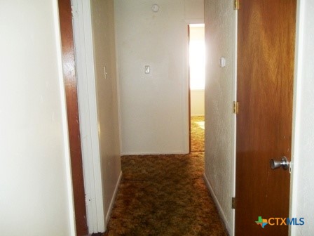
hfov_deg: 56.8
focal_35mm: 32
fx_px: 290
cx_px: 157
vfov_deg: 44.2
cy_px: 118
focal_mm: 5.7
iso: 160
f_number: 2.9
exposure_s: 1/30
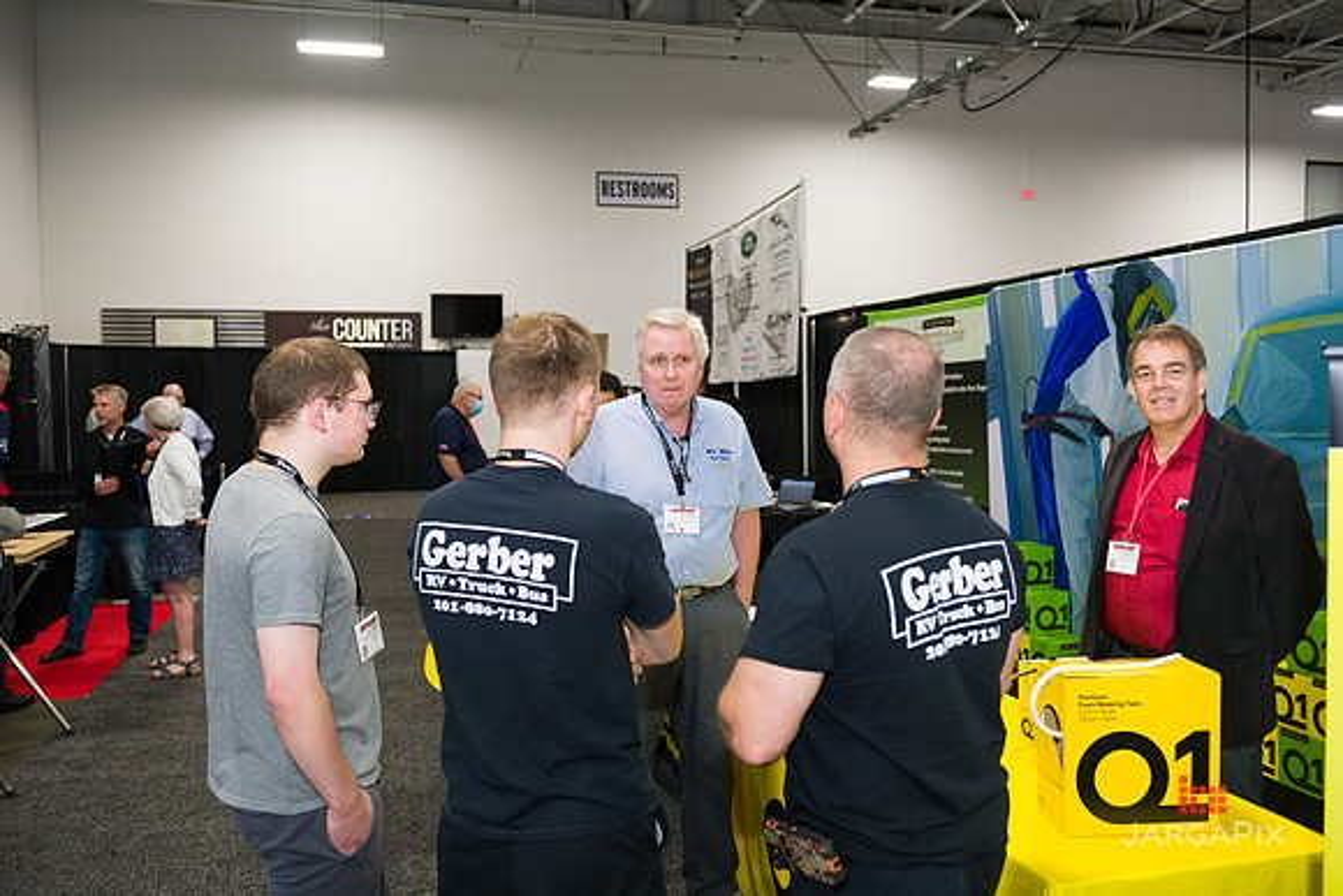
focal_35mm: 32
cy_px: 448
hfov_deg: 58.7
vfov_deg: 41.1
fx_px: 1194
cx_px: 672
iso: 1000
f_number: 3.2
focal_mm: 32
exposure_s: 1/125
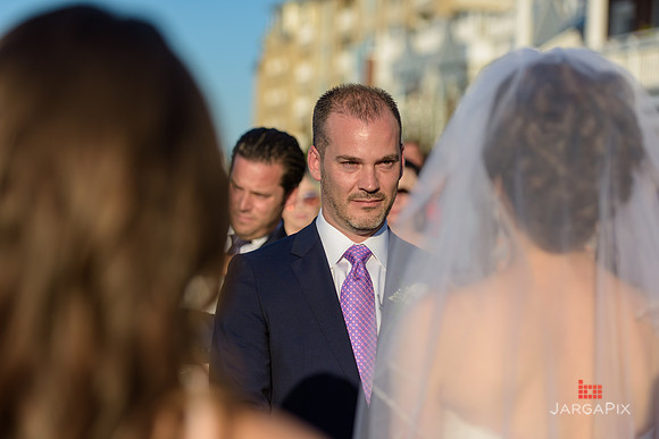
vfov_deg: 14.4
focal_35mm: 95
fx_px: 1739
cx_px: 330
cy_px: 220
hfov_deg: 21.5
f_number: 3.2
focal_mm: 95
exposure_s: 1/2500
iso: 200
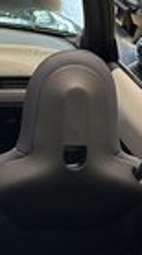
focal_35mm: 76
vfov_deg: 27.9
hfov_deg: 14.6
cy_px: 150
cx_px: -76
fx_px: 512
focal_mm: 6.86
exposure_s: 1/100
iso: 200
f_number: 1.78
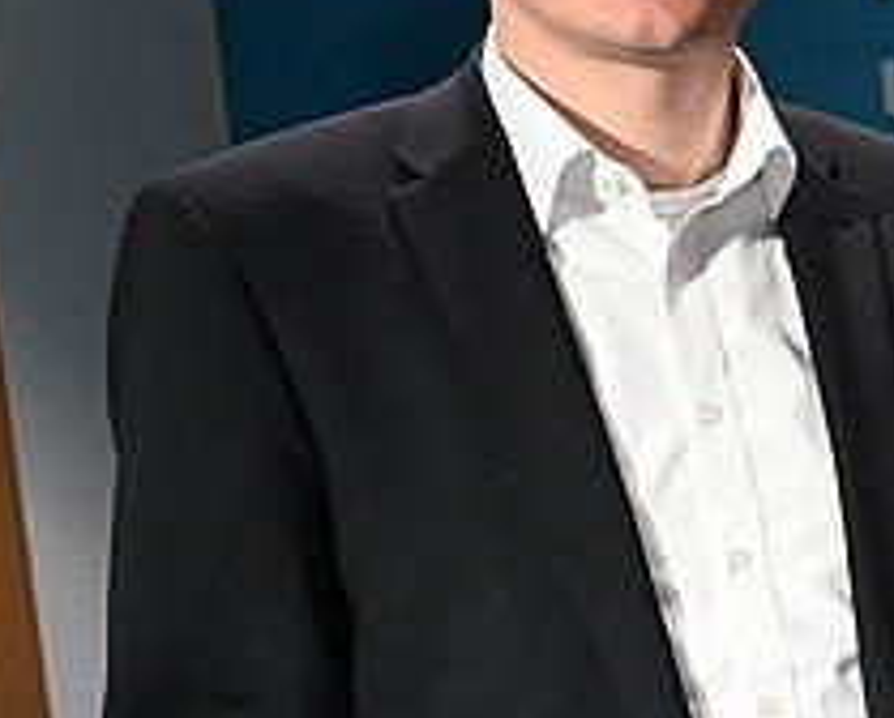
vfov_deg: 11.4
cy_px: 883
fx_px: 3526
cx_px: 2092
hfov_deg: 11.9
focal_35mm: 133
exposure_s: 1/200
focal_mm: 29
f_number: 4
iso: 3200
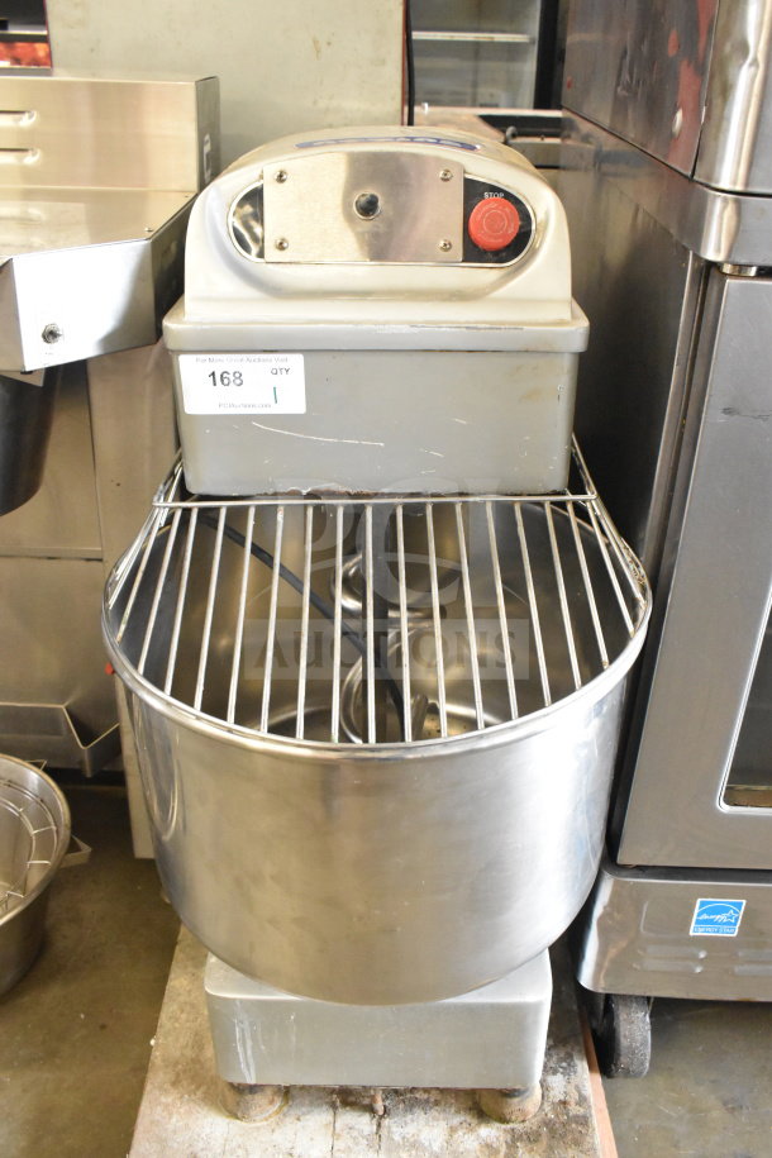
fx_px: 965
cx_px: 386
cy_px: 579
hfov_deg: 43.6
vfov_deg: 61.9
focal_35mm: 30
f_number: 5
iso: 6400
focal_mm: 20
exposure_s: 1/100
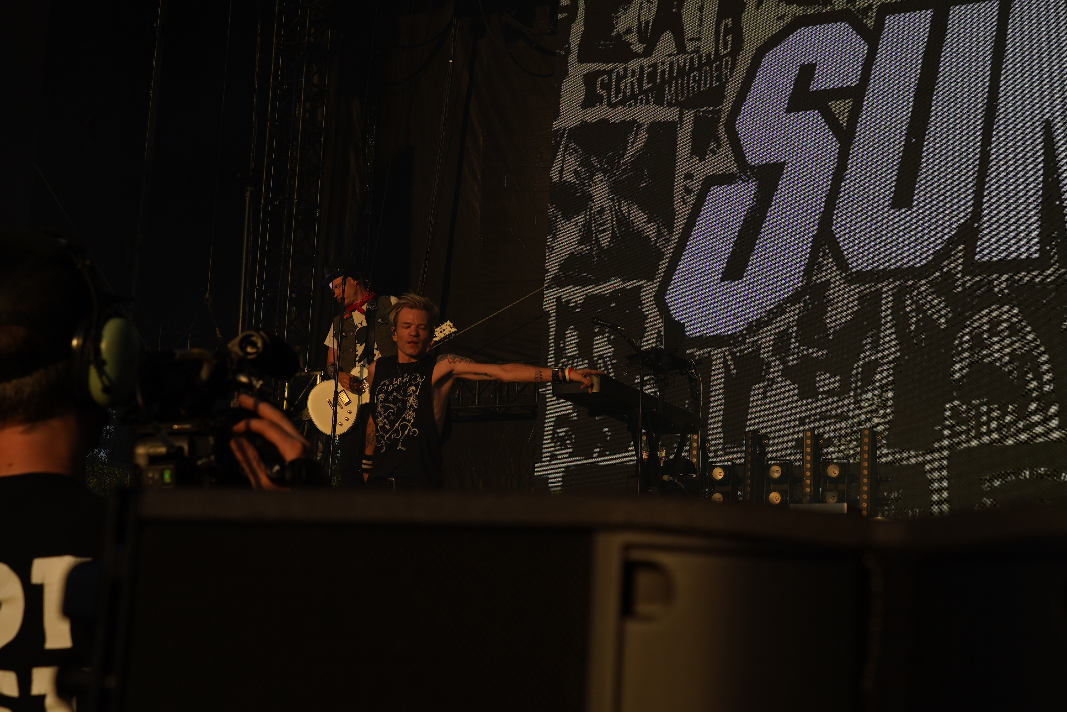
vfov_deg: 23.0
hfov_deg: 33.9
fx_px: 1749
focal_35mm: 59
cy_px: 334
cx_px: 542
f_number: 8
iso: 100
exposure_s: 1/640
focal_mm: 40
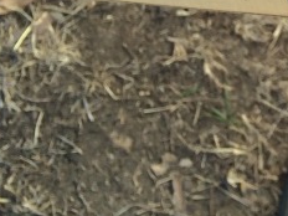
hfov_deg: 13.9
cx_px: 498
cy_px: -196
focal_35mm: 128
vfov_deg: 10.7
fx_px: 1065
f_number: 2.2
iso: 32
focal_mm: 4.15
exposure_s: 1/205
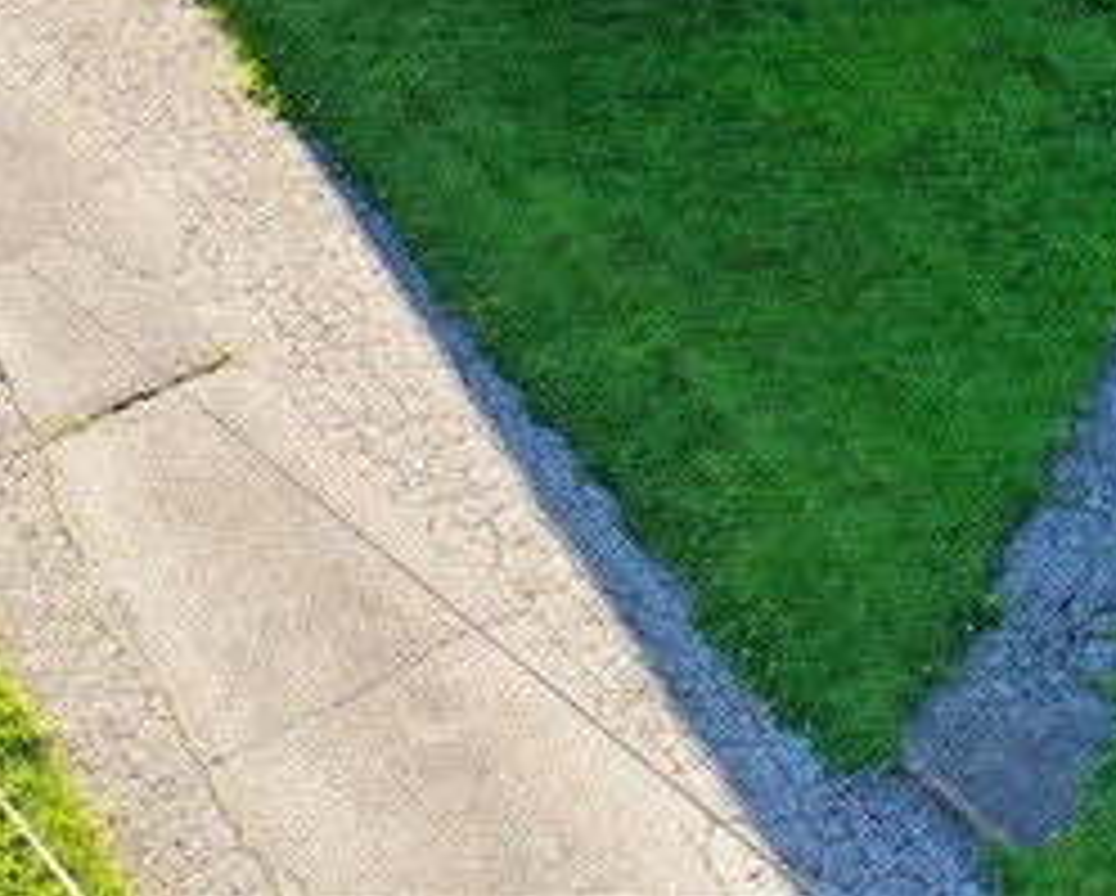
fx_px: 3803
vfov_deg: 12.3
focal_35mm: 115
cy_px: -729
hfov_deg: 16.2
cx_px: 1215
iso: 100
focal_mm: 10.26
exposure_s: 1/200
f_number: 4.5
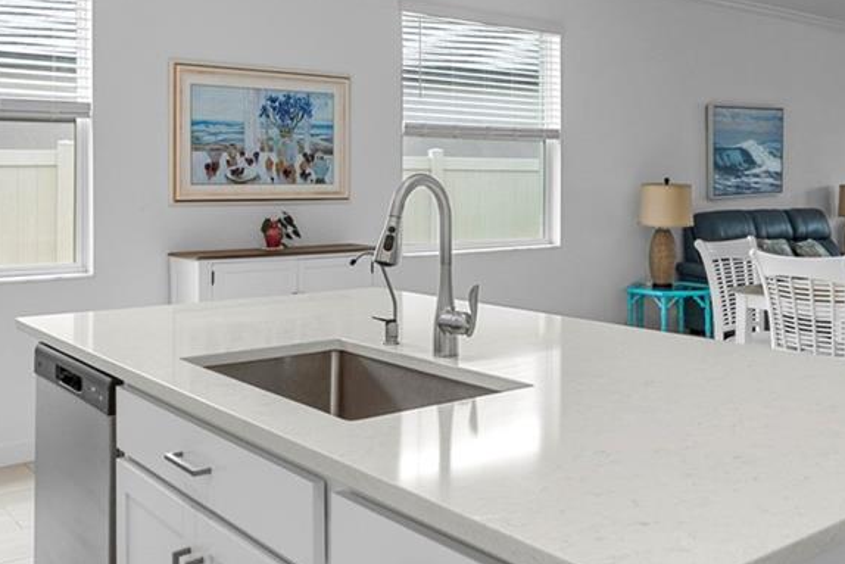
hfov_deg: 49.0
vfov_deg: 34.0
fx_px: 916
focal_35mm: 39
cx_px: 533
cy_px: 199
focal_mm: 14
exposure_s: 1/640
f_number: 8
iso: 800
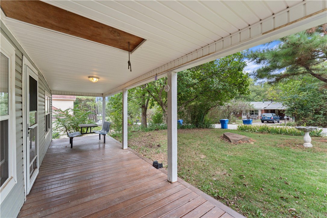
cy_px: 109
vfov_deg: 81.2
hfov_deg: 104.3
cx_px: 164
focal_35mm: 14
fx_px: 127
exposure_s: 1/30
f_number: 8
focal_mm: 14
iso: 320
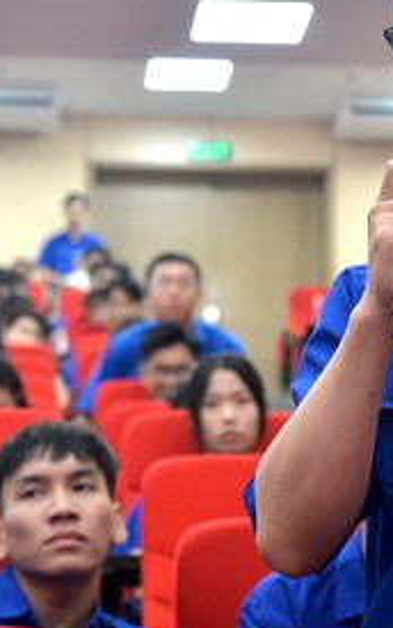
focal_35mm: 147
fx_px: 2518
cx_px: 162
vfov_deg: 14.2
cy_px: 255
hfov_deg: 8.9
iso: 1250
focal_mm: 62
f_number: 4.5
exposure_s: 1/160
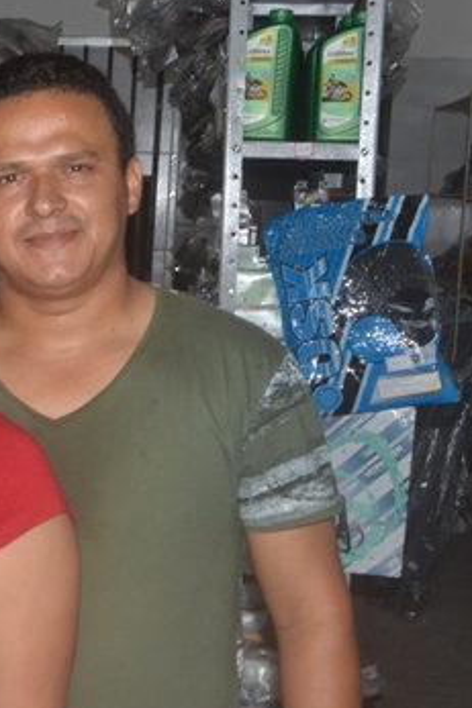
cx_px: -65
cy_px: 423
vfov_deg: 28.0
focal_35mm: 72
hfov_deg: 18.1
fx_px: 1417
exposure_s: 1/60
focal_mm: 26
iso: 1600
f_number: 16
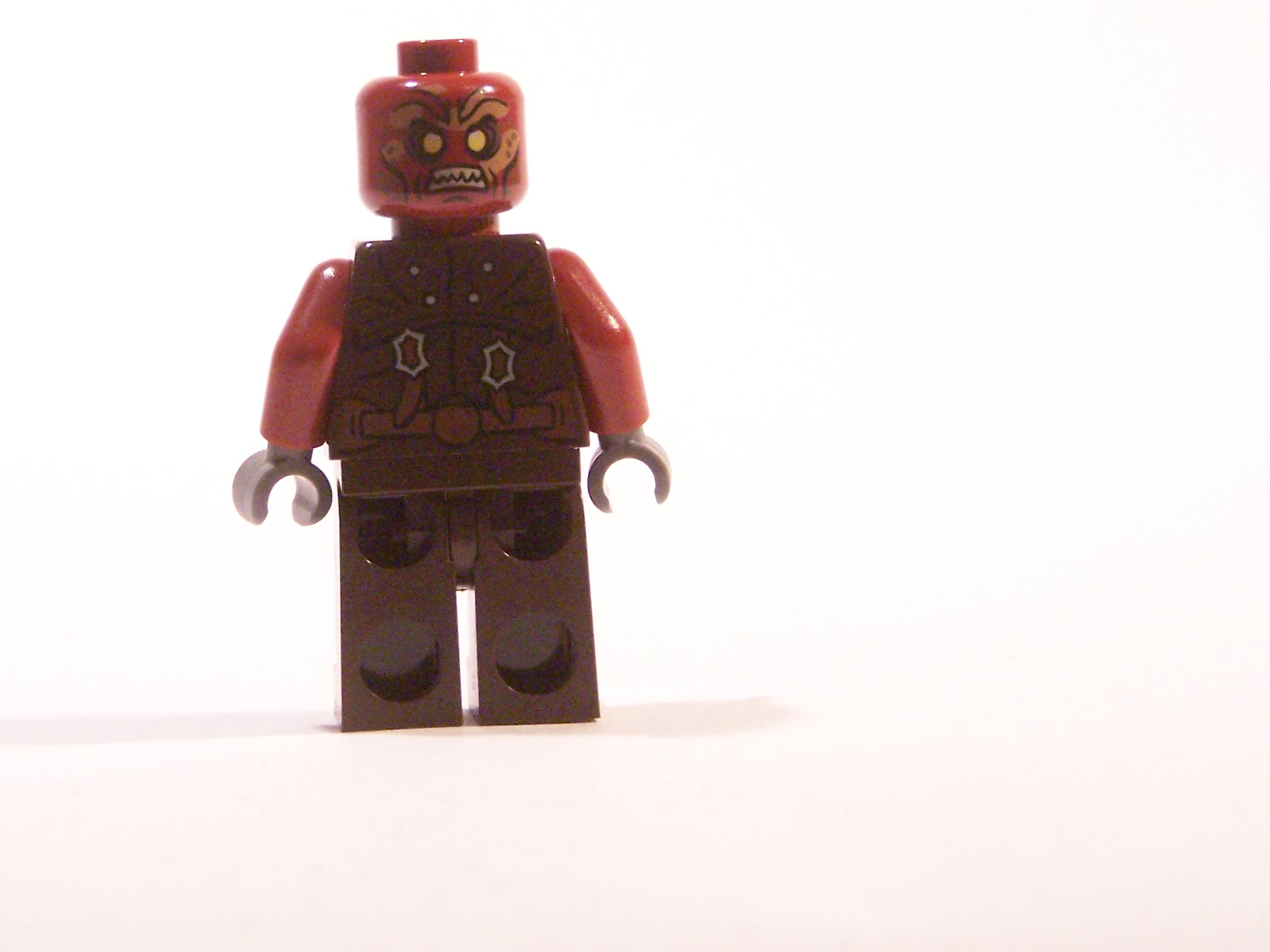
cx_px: 482
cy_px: 299
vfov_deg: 9.7
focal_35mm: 153
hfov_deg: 12.9
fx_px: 5613
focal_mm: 17.5
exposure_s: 1/45
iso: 400
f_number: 3.2
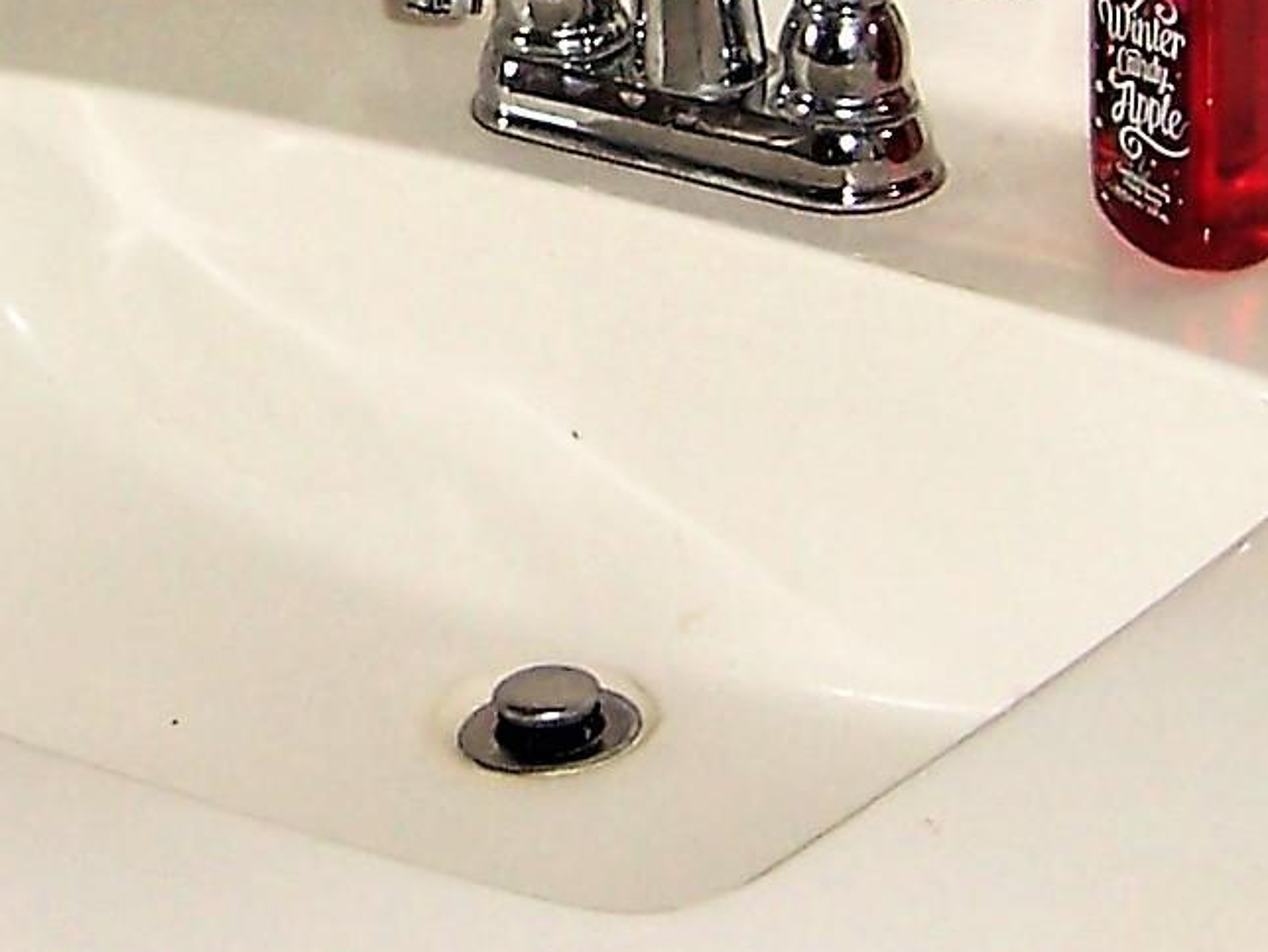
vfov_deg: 11.1
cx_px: 294
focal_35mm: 132
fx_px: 4839
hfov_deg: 14.9
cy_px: -141
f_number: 3
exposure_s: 1/60
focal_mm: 6
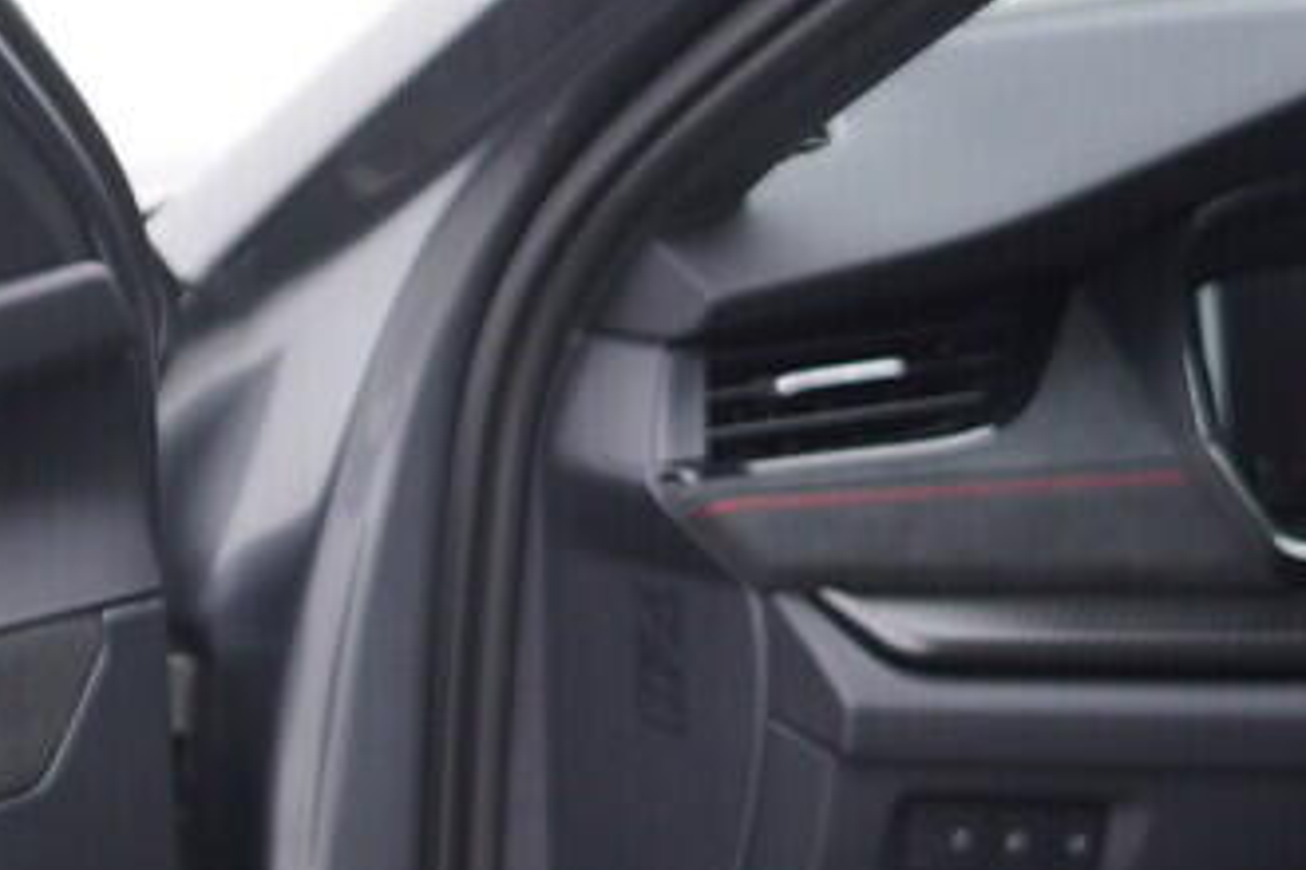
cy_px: 1056
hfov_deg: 13.0
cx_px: 230
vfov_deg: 8.6
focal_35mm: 157
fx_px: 5695
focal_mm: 24
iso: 125
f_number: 3.2
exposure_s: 1/50
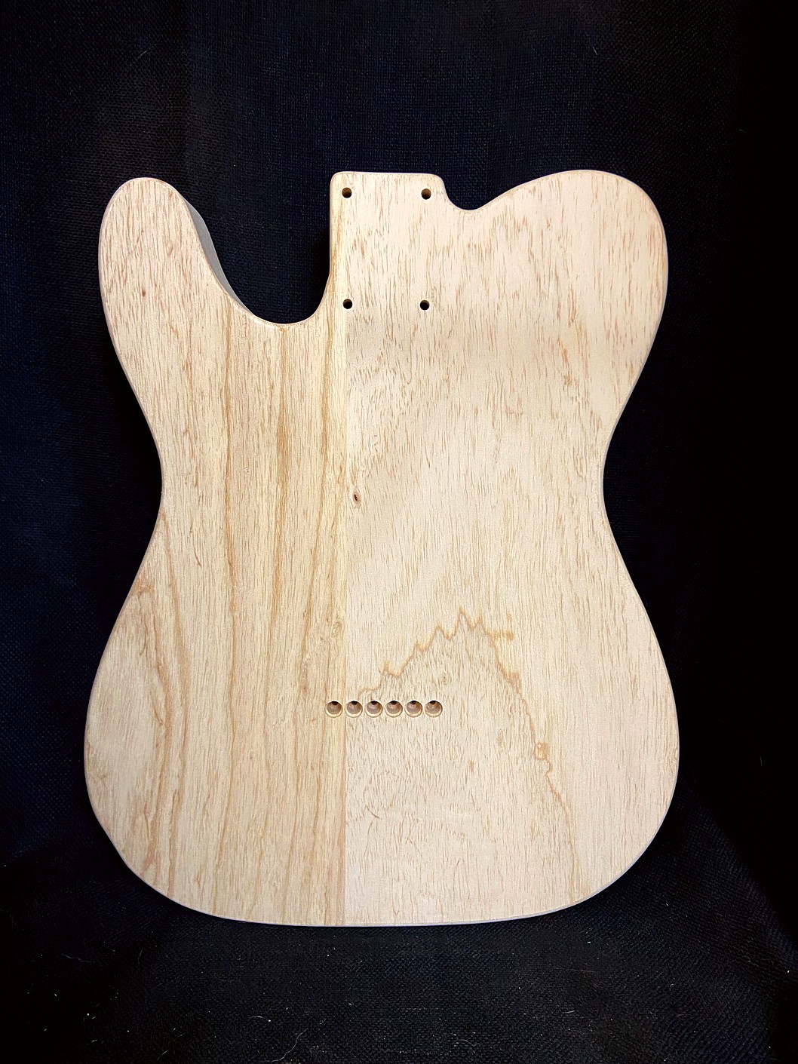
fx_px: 799
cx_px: 399
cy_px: 532
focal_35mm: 26
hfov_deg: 53.1
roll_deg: +0.7
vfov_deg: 67.3
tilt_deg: -8.9
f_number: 1.8
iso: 125
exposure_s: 1/60
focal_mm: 4.25
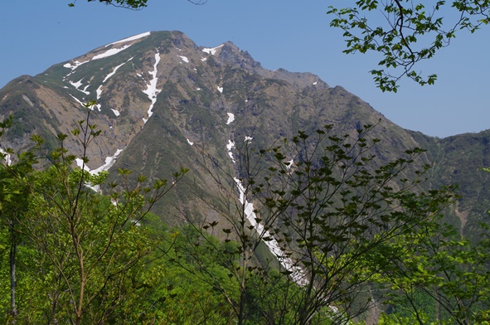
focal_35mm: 49
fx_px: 666
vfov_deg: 27.4
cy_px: 162
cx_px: 245
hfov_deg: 40.4
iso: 100
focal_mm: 32.5
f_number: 11
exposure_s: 1/160
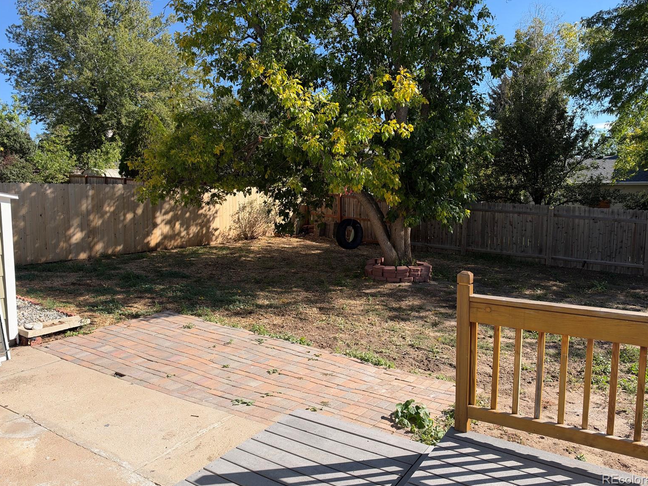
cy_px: 235
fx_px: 468
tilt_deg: -5.0
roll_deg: +0.3
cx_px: 333
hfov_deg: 69.4
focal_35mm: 25
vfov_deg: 54.9
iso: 64
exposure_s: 1/1980
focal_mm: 6.93
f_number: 1.8
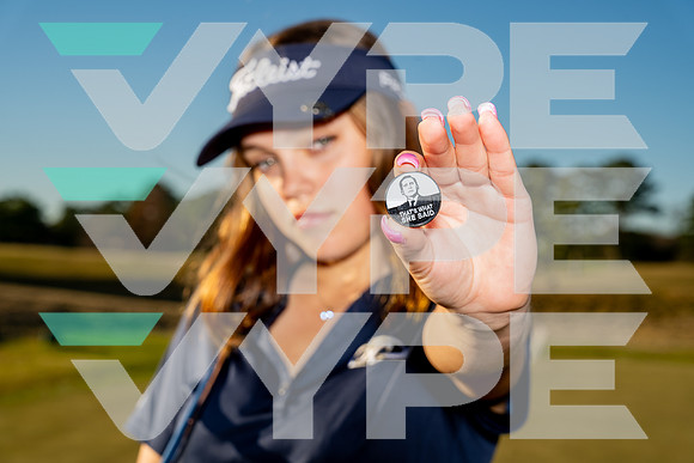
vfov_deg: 19.5
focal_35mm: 70
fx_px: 1350
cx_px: 347
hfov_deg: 28.8
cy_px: 232
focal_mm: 70
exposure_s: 1/250
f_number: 8
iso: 100
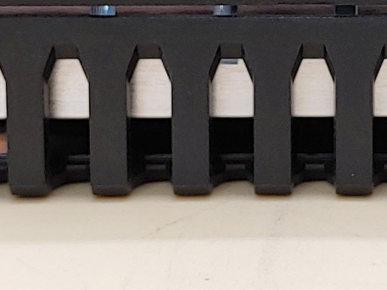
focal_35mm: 139
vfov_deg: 10.5
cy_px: -36
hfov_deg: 14.1
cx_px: 323
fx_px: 1554
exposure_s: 1/70
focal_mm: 4.36
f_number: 1.8
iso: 50
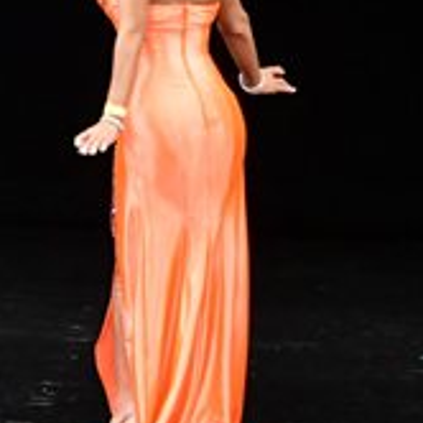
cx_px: -462
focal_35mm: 692
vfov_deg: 2.5
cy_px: 59
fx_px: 9567
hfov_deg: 2.5
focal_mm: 116
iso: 3200
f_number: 5.6
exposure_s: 1/400
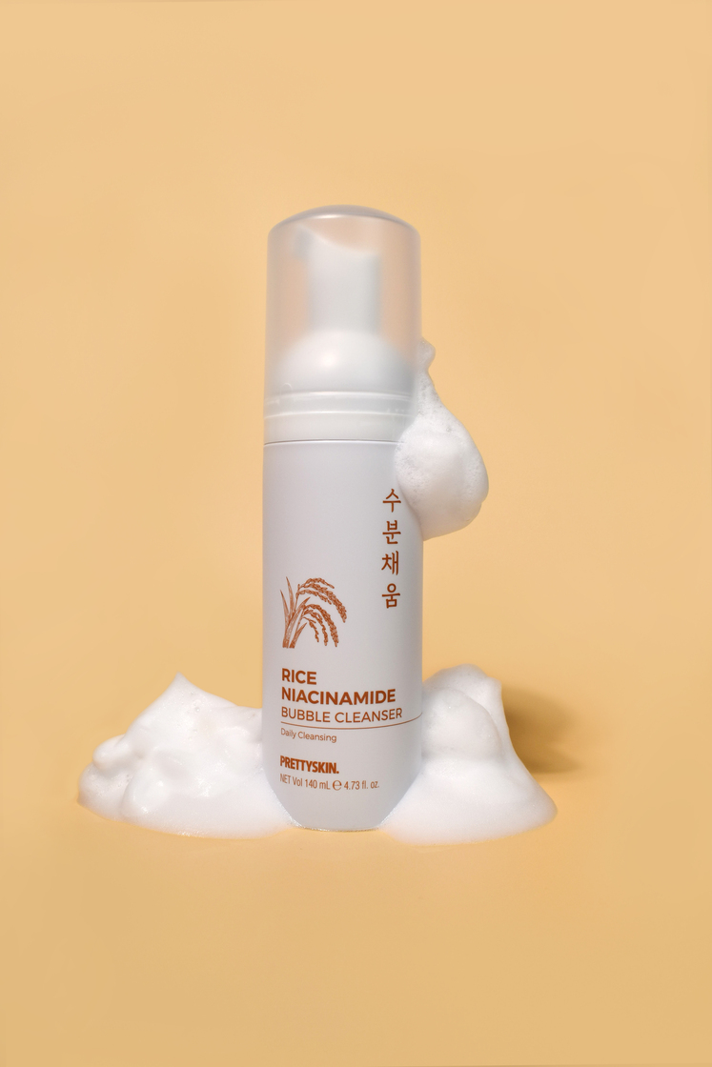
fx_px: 979
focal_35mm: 33
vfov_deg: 57.2
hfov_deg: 40.0
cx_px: 356
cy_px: 534
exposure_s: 1/640
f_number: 8
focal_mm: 22
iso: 200
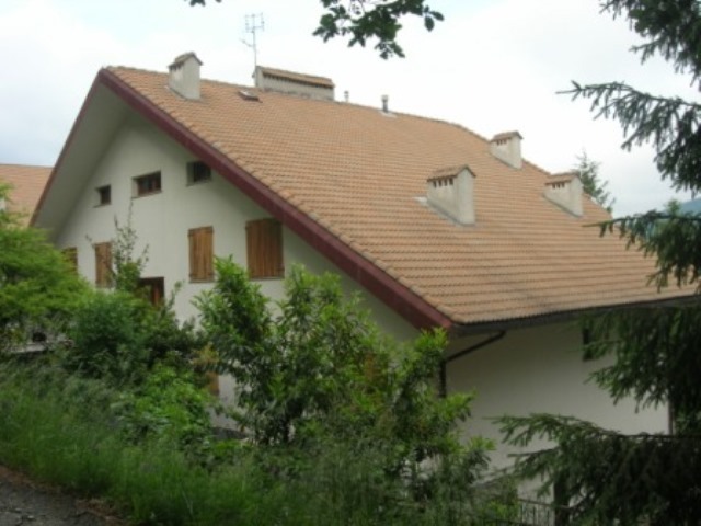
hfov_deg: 49.0
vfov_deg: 37.7
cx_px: 350
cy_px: 263
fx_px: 770
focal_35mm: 38
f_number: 4.8
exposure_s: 1/183
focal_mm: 7.8
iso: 64
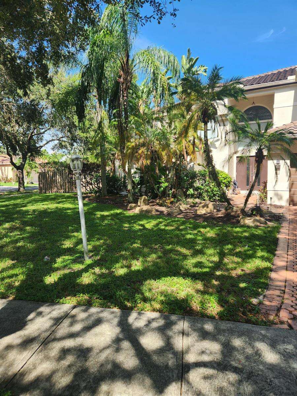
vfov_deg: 73.9
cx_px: 148
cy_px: 198
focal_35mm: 23
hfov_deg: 58.9
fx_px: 263
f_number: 1.8
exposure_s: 1/449
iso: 20
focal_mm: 5.4
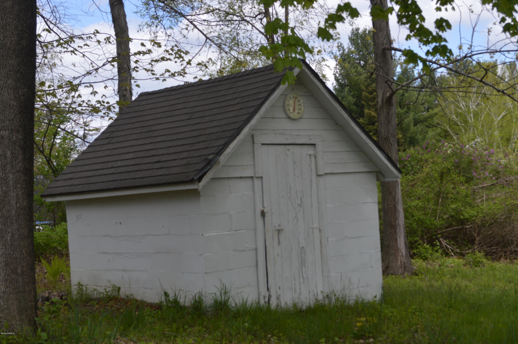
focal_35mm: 63
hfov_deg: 31.9
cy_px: 172
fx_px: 906
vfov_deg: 21.5
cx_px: 259
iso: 100
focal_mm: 42
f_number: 7.1
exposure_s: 1/200
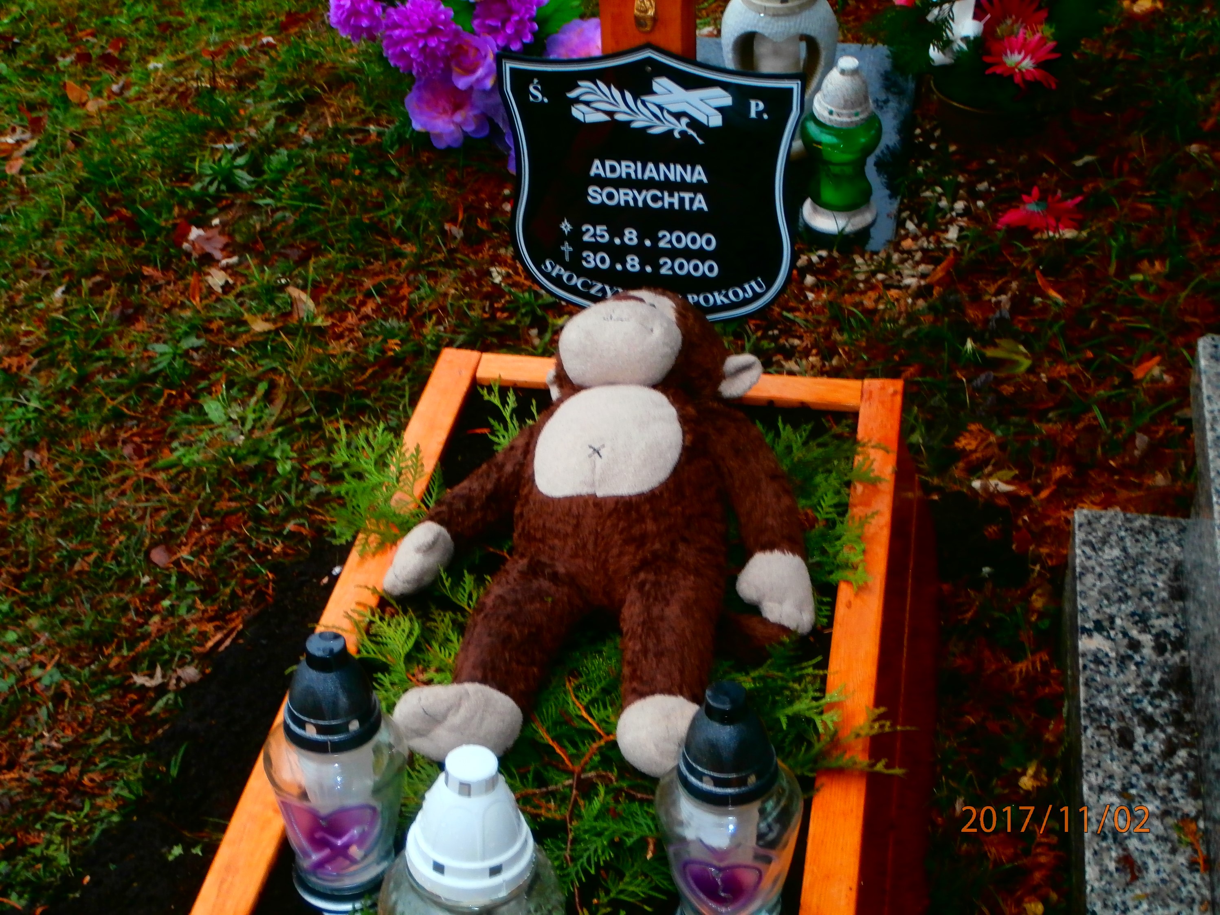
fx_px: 2009
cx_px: 610
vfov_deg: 25.7
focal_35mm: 57
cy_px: 458
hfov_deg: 33.8
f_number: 4.5
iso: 200
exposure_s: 1/40
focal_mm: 10.11
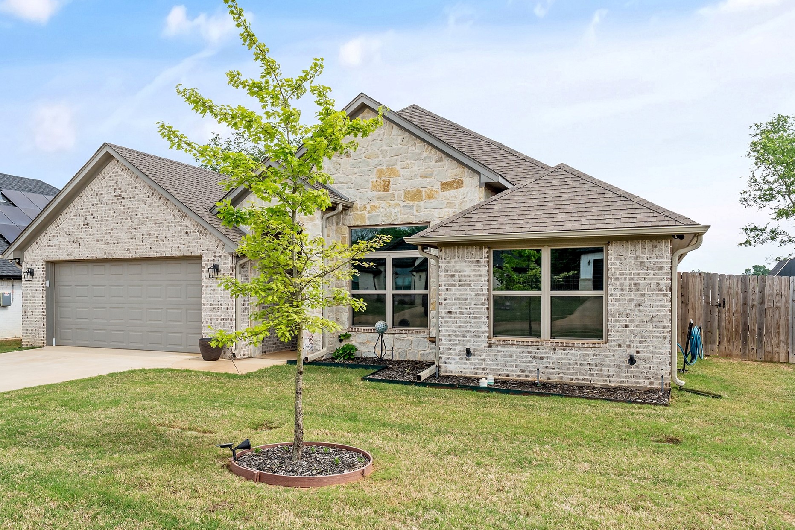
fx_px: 618
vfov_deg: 46.3
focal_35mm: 28
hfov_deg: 65.3
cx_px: 361
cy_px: 300
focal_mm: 24
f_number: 8
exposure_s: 1/1000
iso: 800
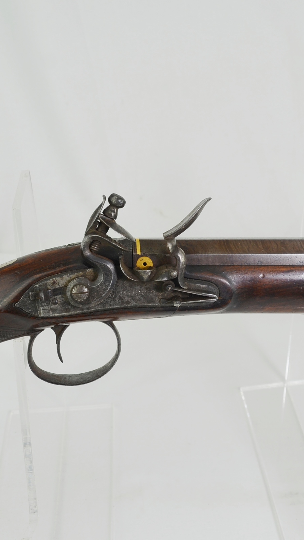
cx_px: 234
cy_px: 268
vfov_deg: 39.2
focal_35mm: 53
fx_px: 760
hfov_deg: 22.4
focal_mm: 22
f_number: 5.6
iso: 200
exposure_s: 1/125
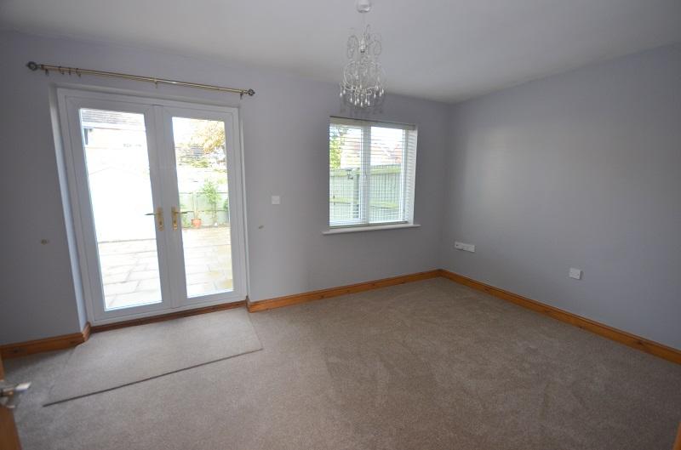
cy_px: 225
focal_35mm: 15
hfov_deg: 100.5
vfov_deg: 77.0
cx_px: 340
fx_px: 283
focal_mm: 10
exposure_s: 1/80
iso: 400
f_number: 4.5
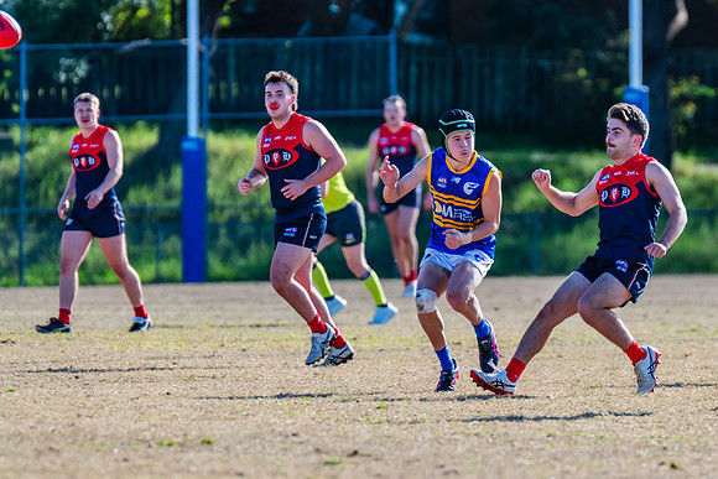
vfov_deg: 2.4
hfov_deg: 3.6
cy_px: 330
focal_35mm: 579
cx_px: 577
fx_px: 11556
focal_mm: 360
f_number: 6.3
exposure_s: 1/1600
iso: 640
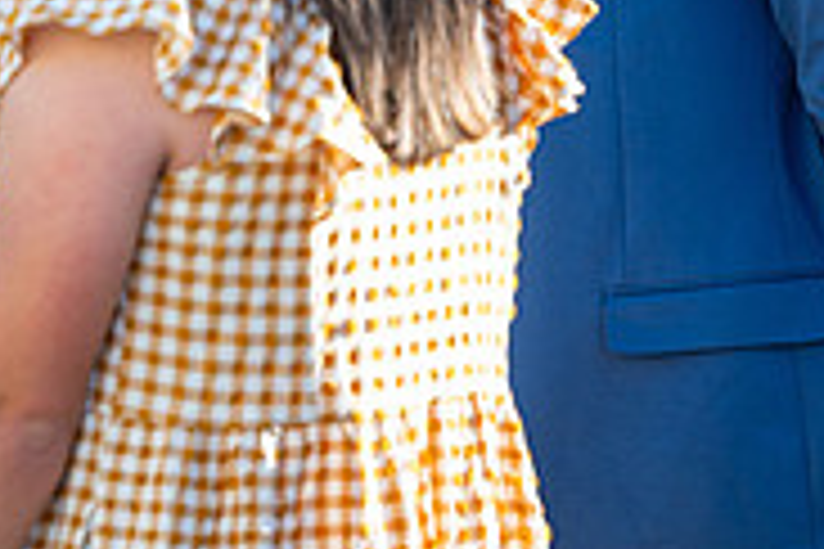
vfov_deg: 2.5
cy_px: -313
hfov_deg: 3.7
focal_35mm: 554
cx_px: -158
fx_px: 12679
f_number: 2.8
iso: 160
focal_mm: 175
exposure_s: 1/640
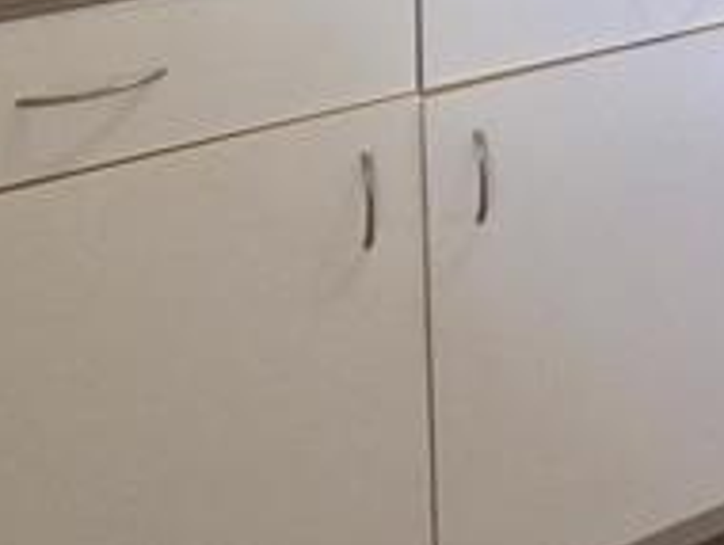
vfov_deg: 16.4
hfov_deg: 17.3
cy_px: -526
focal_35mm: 70
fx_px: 1466
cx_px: 1539
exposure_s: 1/60
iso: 160
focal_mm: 2.2
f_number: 2.2
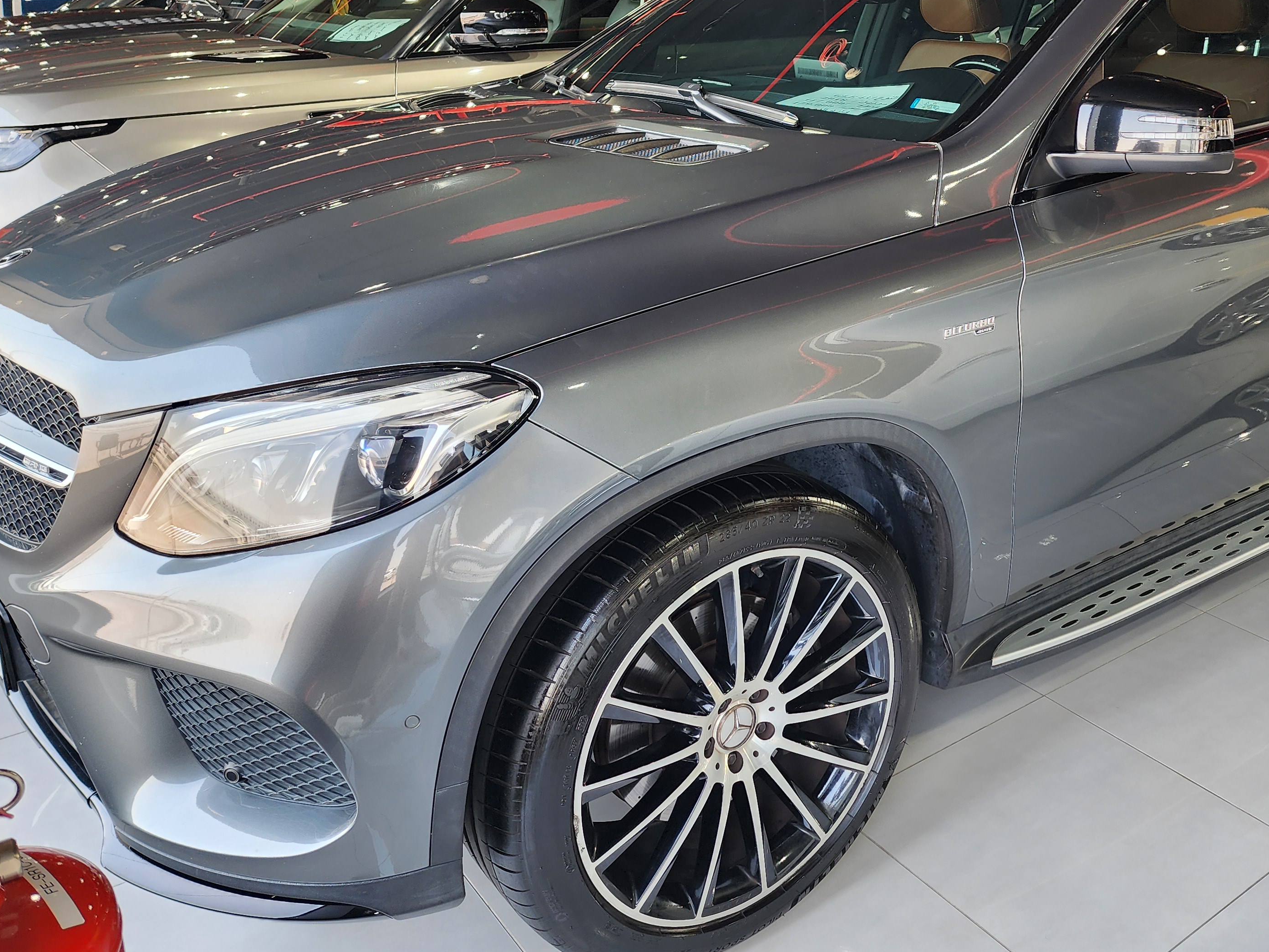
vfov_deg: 42.6
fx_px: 1210
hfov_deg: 54.6
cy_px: 350
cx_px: 812
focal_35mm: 33
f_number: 1.8
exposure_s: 1/100
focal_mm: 6.4
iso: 40
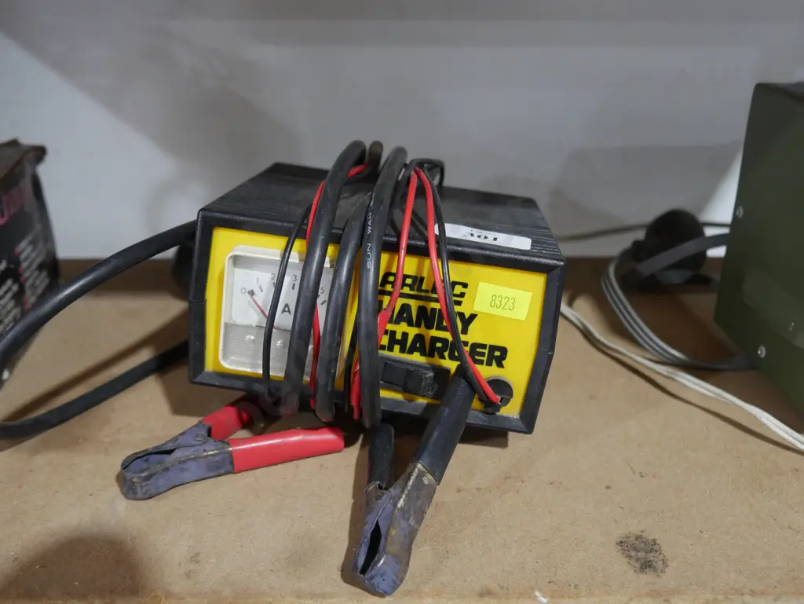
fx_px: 790
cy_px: 302
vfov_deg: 41.8
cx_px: 402
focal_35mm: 34
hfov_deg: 53.9
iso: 1600
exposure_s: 1/60
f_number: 4
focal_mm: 17
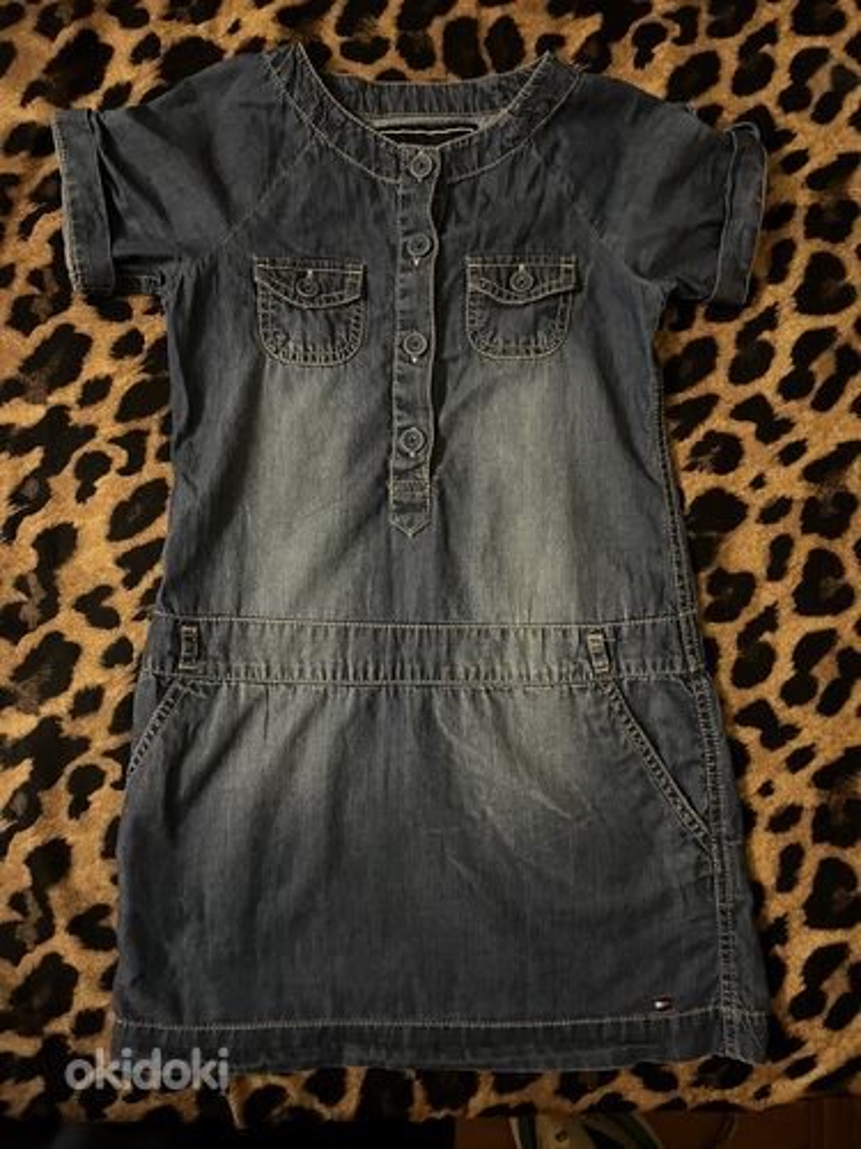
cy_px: 574
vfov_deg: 67.3
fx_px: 862
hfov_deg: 53.1
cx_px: 430
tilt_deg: -85.1
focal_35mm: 26
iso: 1000
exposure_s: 1/25
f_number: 1.6
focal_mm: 5.1
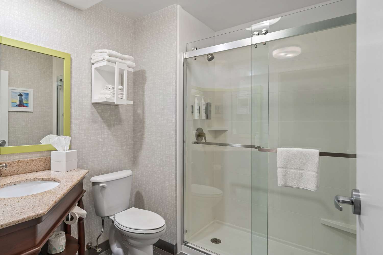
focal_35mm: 18
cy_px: 128
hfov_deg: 90.0
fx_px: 191
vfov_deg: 67.4
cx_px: 192
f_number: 8
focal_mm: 18
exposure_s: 1/4
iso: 400
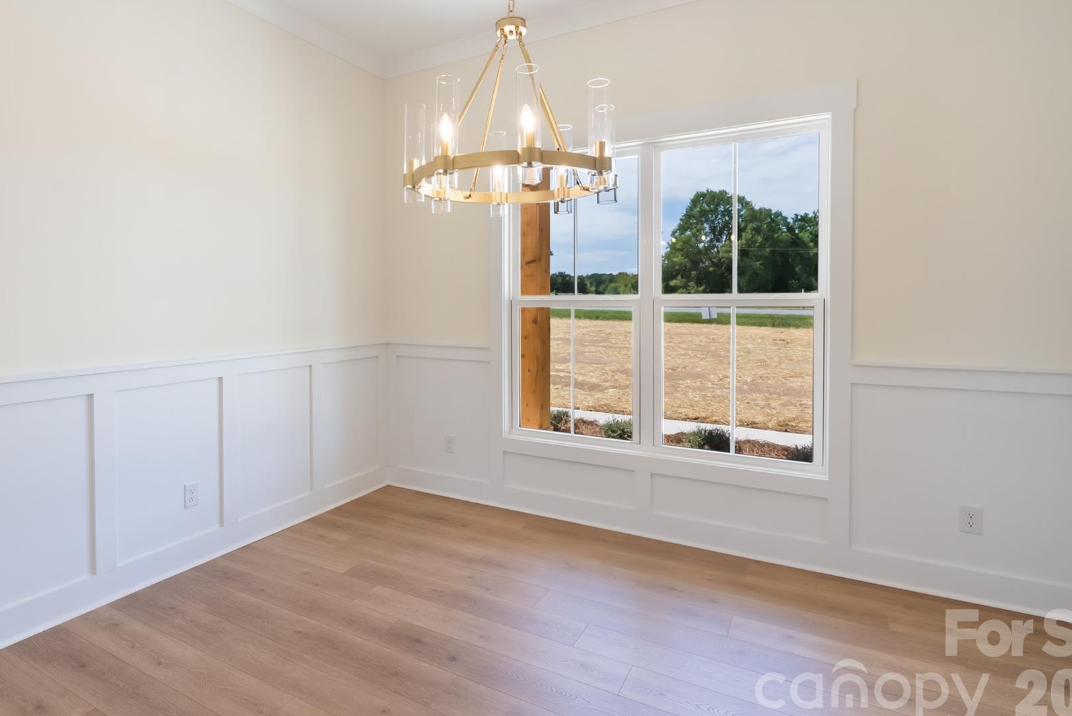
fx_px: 536
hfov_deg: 89.6
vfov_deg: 66.7
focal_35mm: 18
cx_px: 471
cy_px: 281
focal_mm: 14
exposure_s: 1/8
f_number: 11
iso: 100
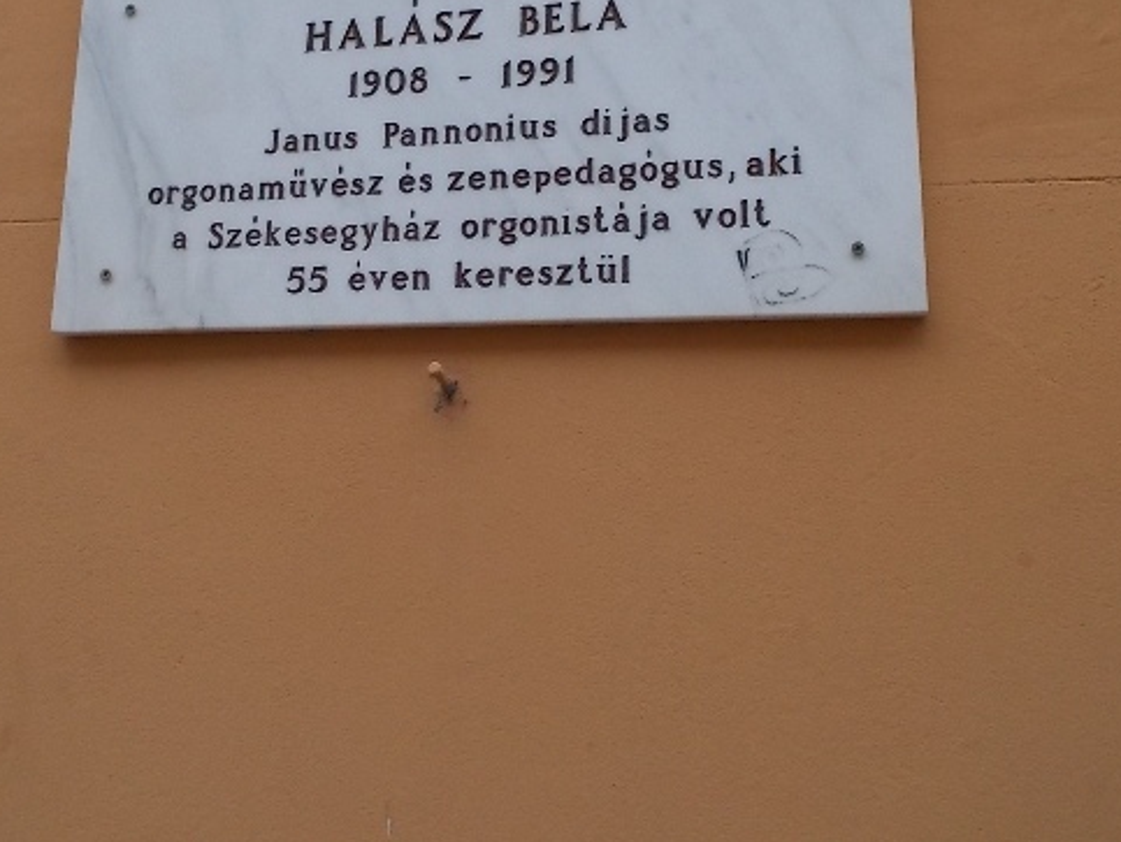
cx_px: 448
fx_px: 1556
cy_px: 153
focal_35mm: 48
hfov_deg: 39.5
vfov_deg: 29.5
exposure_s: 1/250
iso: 160
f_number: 3.3
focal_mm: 4.1
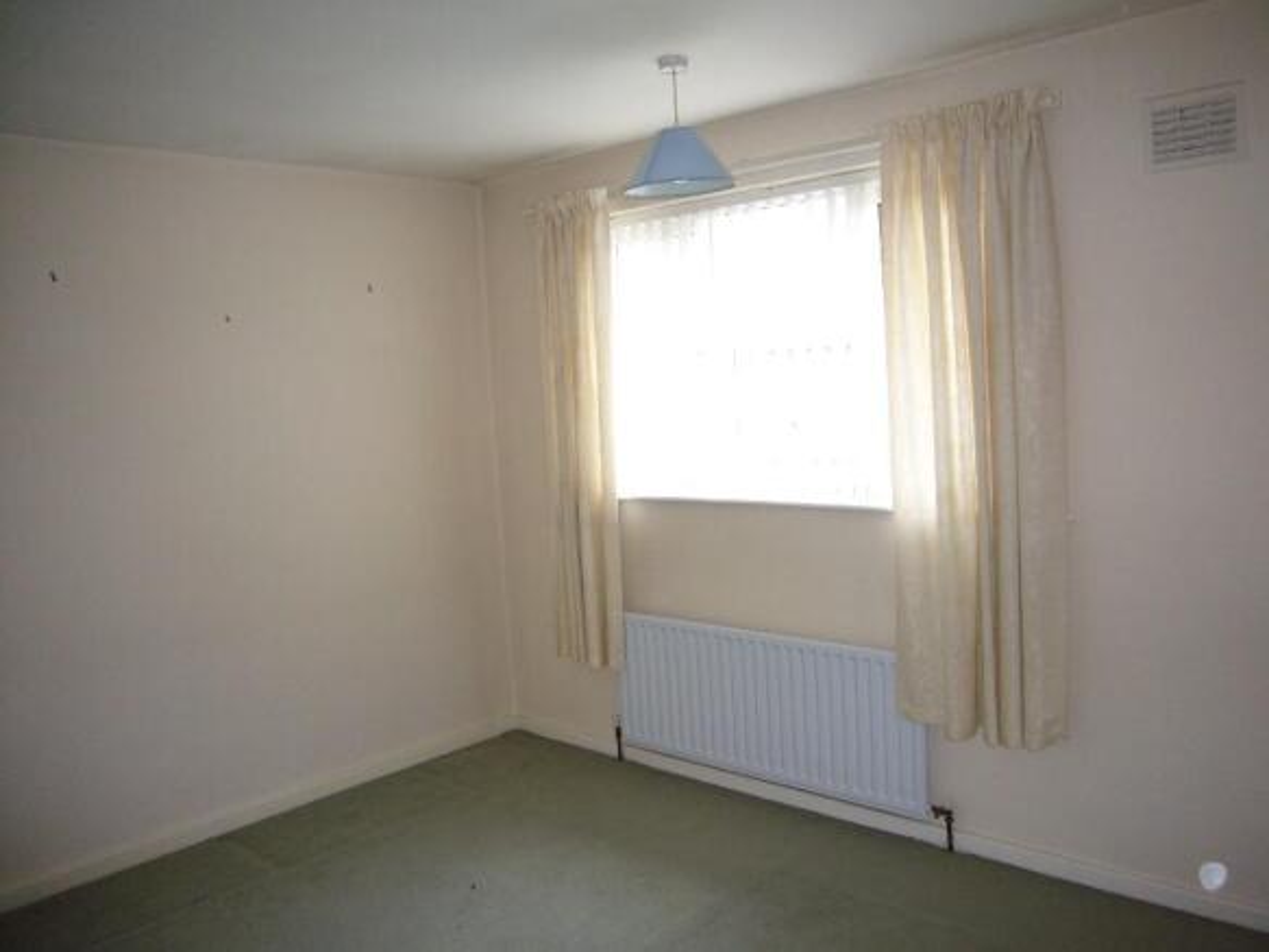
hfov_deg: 63.5
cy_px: 476
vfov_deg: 49.7
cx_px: 634
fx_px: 1026
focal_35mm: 28
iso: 125
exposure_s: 1/30
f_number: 2.8
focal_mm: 4.6
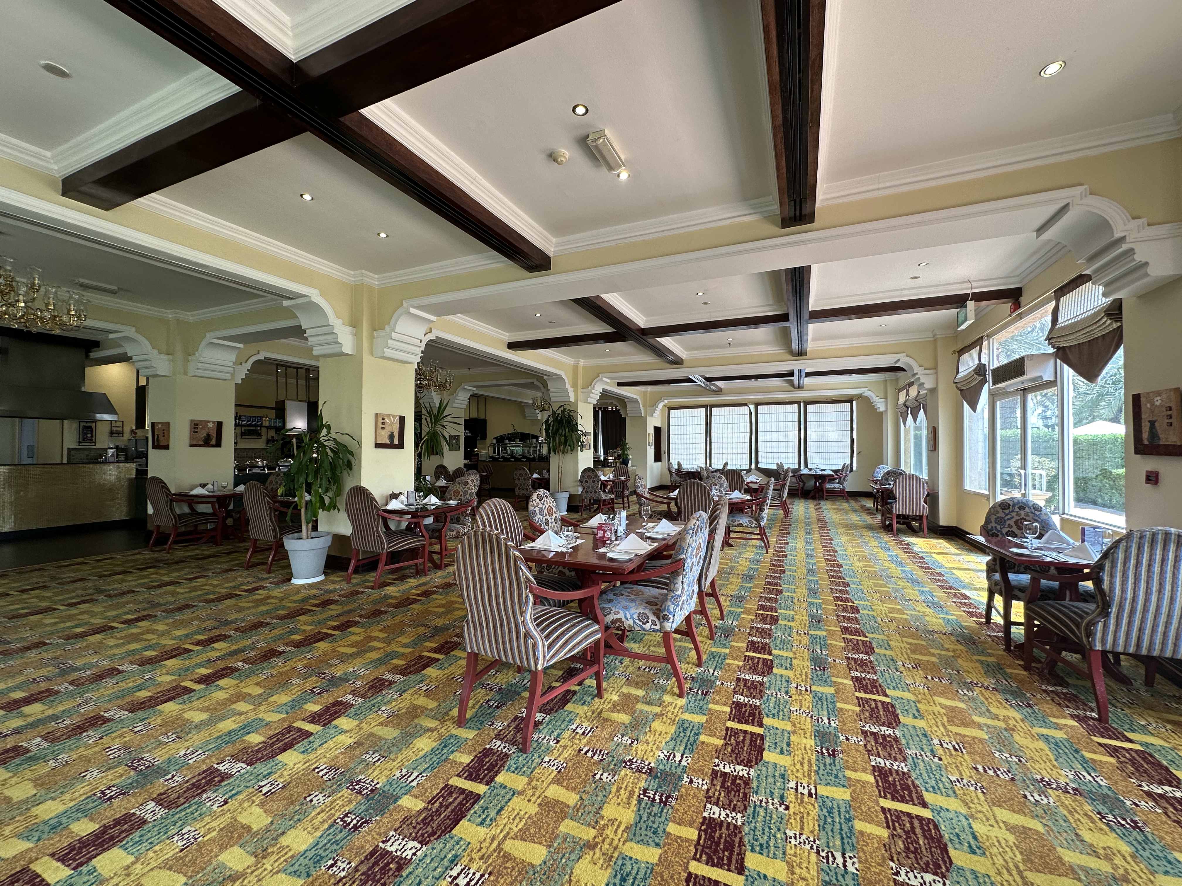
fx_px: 478
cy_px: 443
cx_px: 591
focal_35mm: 14
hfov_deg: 102.1
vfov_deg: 85.7
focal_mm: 2.22
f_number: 2.2
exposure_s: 1/100
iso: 50
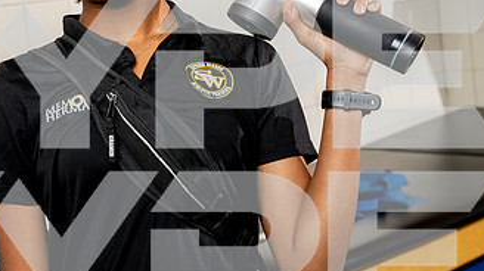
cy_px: 71
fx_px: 975
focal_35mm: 76
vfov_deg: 15.8
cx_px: 127
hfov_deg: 27.5
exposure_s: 1/250
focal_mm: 41
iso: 250
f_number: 6.3
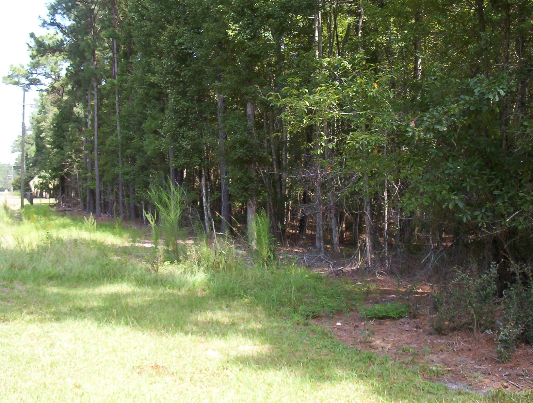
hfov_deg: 47.8
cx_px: 266
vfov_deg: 37.0
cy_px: 202
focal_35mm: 39
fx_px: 602
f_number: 4.5
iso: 100
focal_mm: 6
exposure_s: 1/92.5
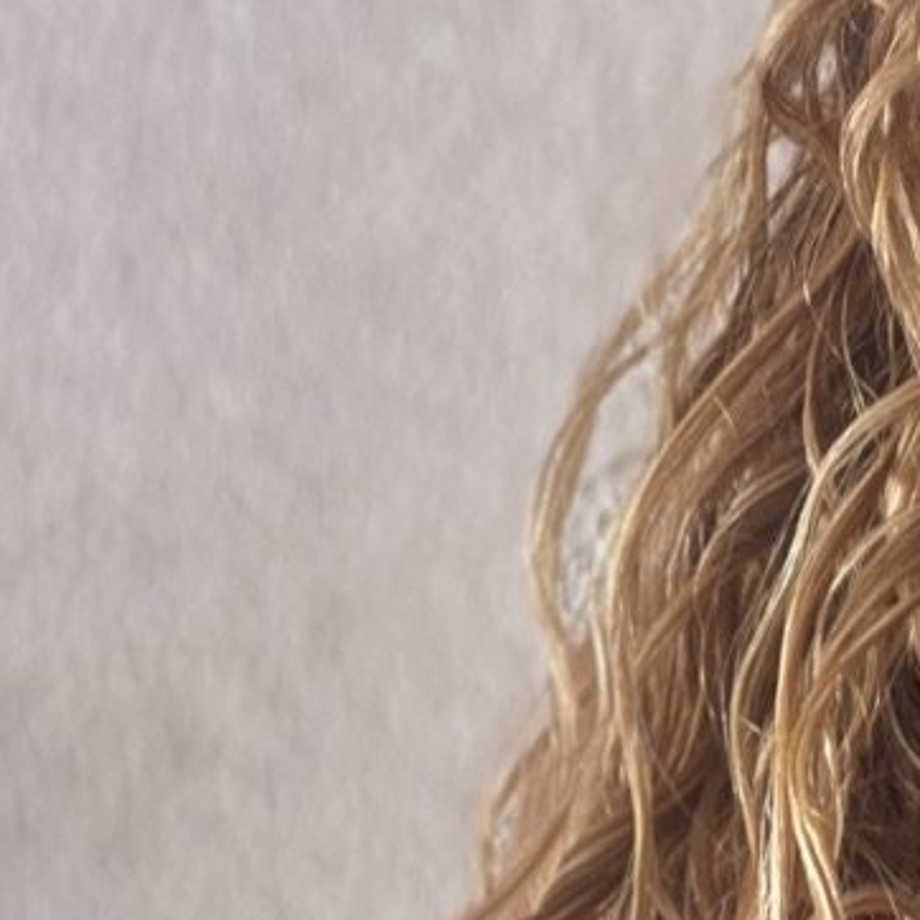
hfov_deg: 21.5
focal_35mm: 78
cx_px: 905
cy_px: 460
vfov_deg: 22.2
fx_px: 2345
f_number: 2.2
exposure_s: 1/60
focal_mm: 2.71
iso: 160
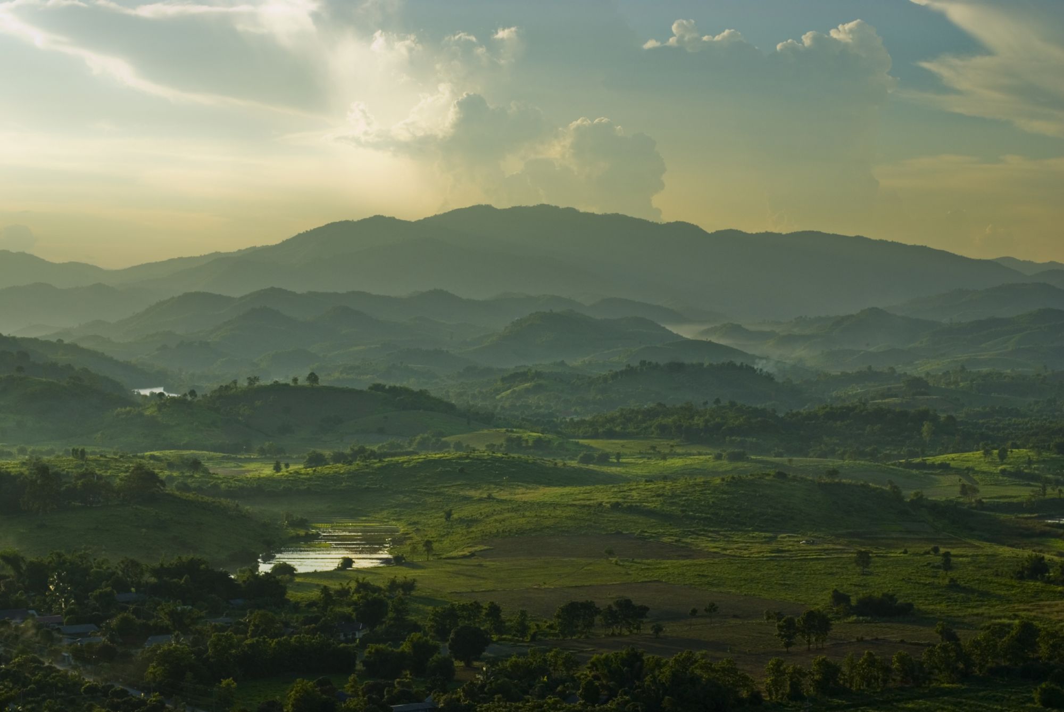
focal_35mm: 75
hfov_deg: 27.0
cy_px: 356
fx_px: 2219
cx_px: 532
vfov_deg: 18.2
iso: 100
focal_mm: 50
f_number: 7.1
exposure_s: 1/200
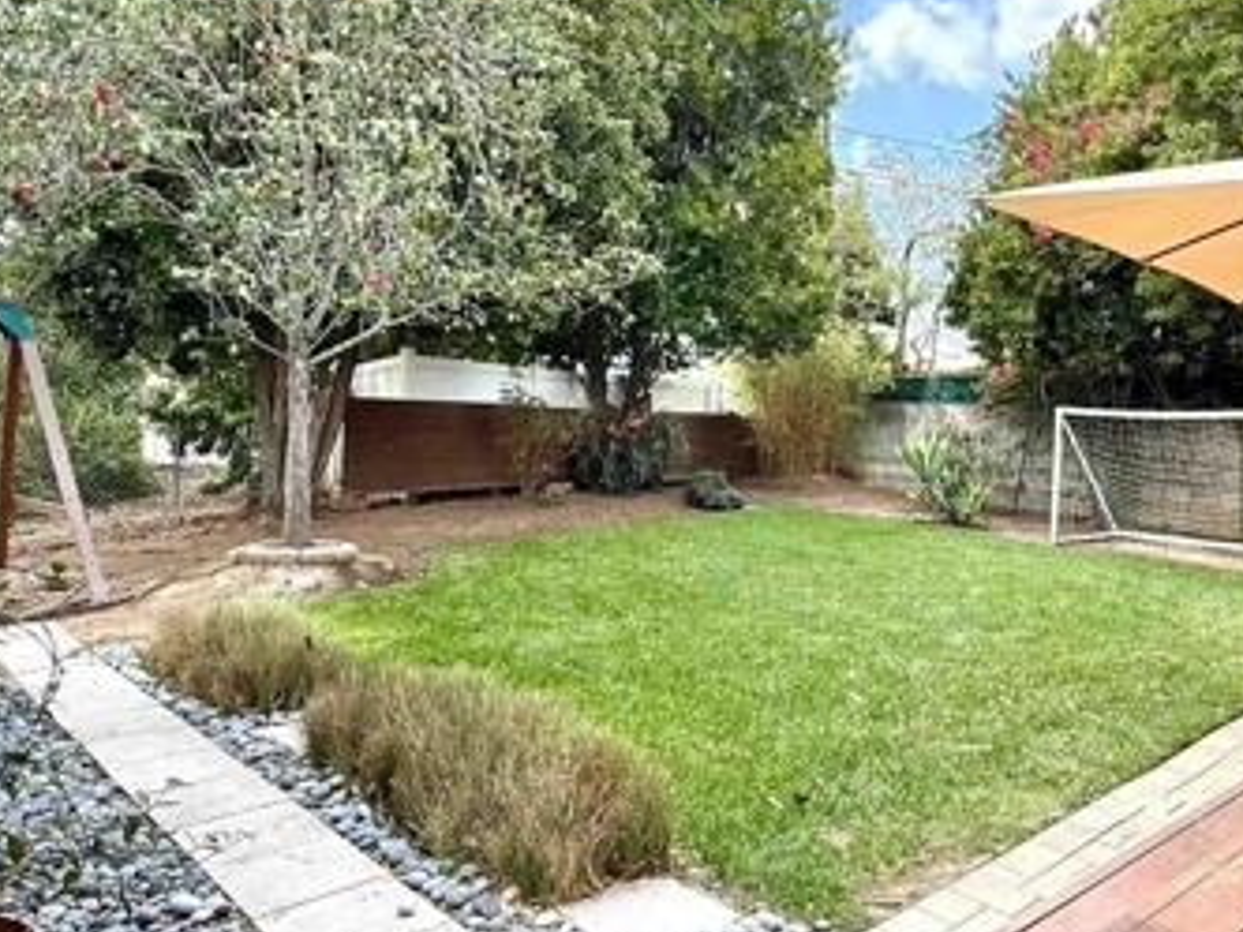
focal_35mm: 27
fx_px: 970
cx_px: 812
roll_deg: -2.4
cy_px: 423
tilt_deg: +0.0
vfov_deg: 51.3
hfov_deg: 63.9
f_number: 2.2
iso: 64
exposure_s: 1/274
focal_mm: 2.22
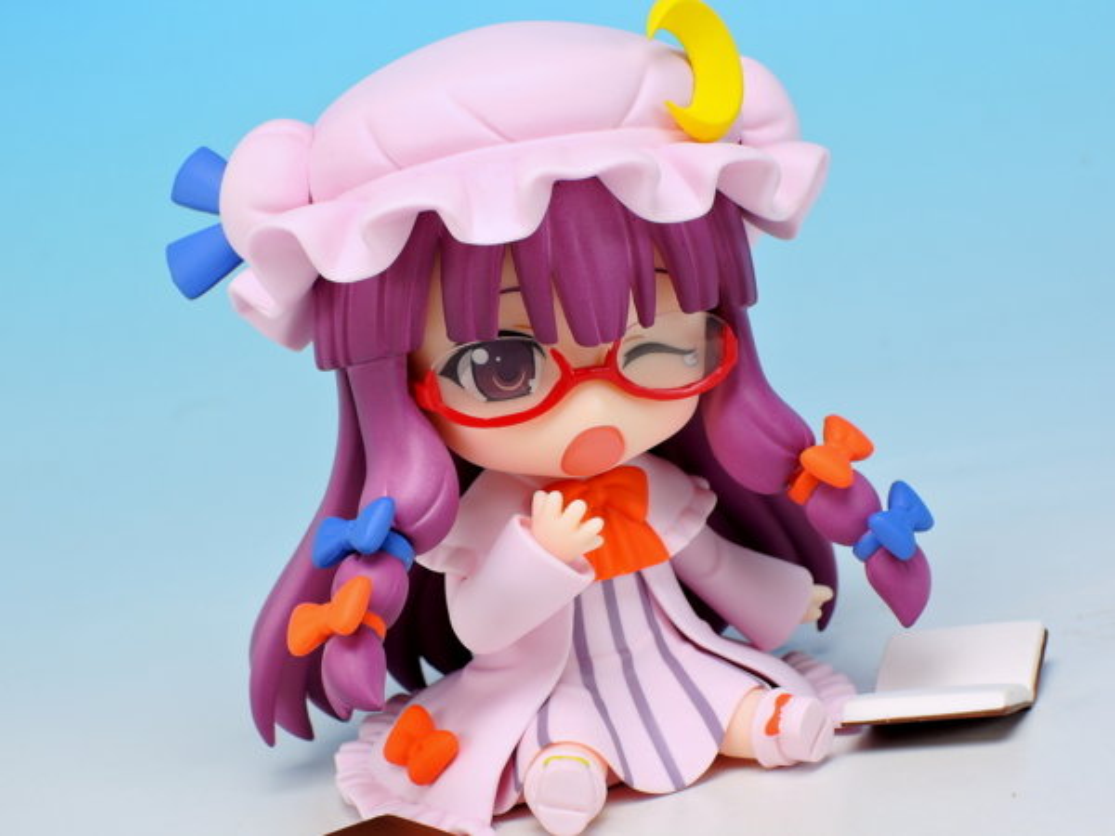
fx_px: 3060
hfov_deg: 20.7
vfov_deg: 15.6
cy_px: 418
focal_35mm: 95
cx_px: 558
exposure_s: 1/1.6
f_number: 7.1
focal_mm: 20.2
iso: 80
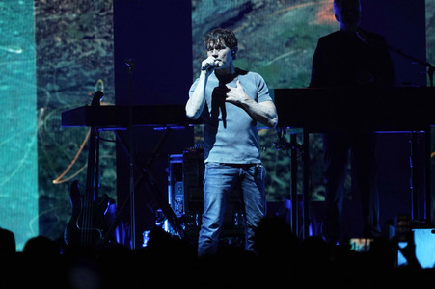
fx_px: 7244
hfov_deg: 3.4
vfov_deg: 2.3
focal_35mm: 600
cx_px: 218
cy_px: 144
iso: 1600
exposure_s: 1/400
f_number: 6.3
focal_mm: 600
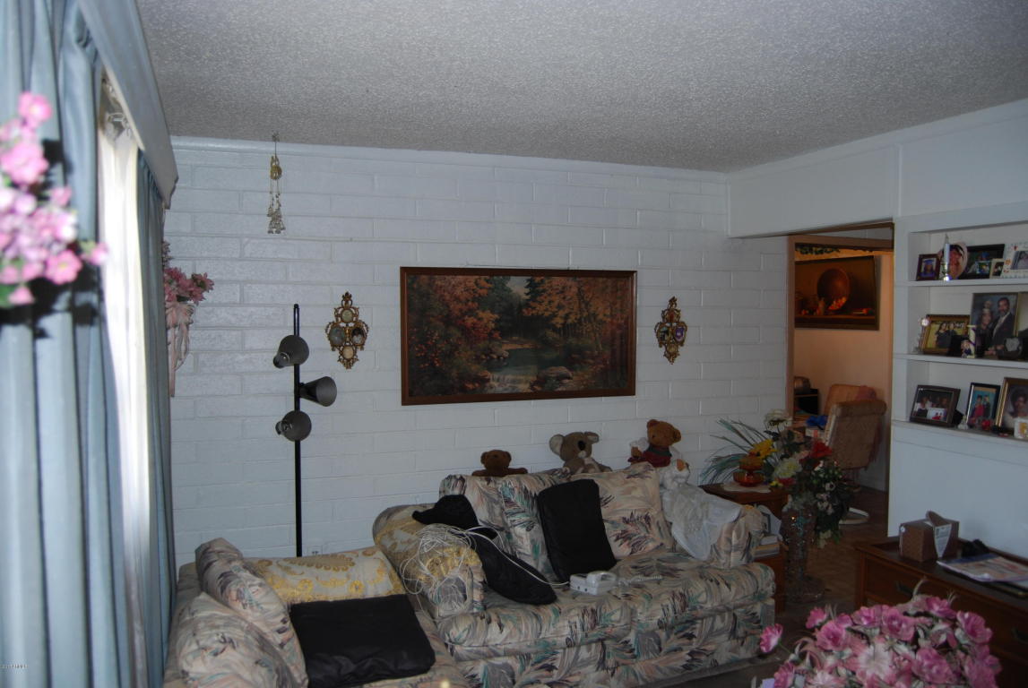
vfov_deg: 48.1
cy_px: 344
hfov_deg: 67.3
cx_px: 514
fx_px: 772
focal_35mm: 27
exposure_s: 1/60
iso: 200
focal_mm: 18
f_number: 3.5
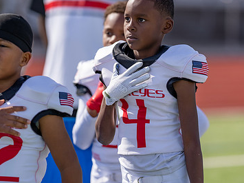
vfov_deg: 6.5
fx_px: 1600
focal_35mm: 227
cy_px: 85
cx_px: 141
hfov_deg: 8.7
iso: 100
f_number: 1.8
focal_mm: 135
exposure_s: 1/4000
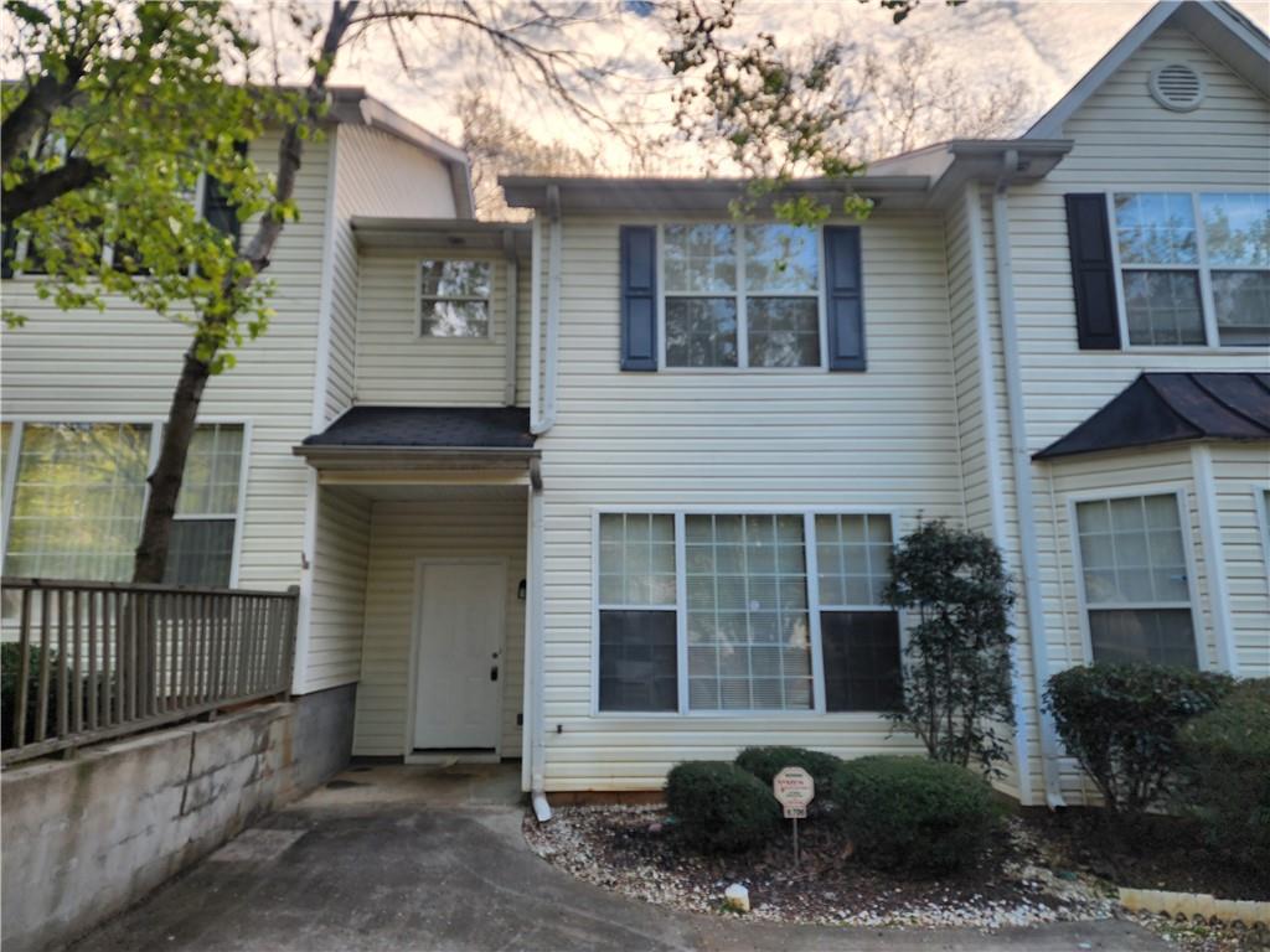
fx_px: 844
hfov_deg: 73.9
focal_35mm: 23
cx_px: 635
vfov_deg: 58.9
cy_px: 476
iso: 32
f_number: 1.8
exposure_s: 1/180
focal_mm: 6.4
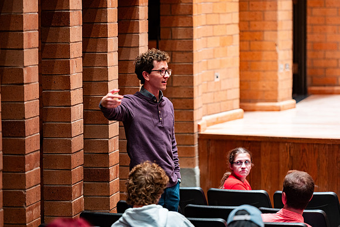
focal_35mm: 165
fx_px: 1557
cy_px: 114
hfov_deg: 12.5
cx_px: 170
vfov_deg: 8.3
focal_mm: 165
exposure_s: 1/50
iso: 1250
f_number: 2.8
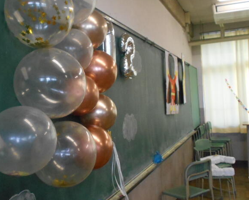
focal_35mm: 42
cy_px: 101
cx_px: 113
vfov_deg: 35.7
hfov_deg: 43.8
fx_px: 310
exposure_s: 1/100
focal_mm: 6.7
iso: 800
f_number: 3.9
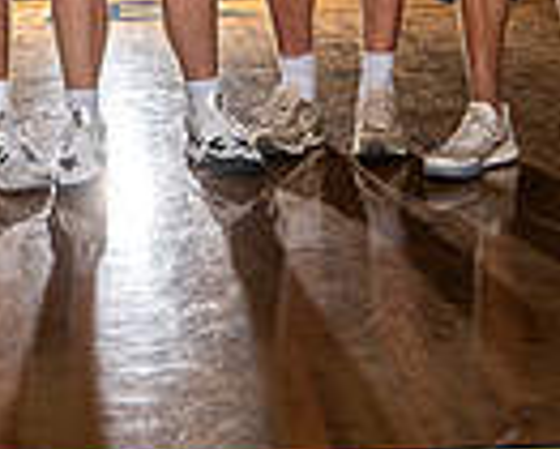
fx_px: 1659
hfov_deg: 18.5
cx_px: -43
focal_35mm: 100
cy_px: -237
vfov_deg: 14.3
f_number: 8
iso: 640
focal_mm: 24
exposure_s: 1/250
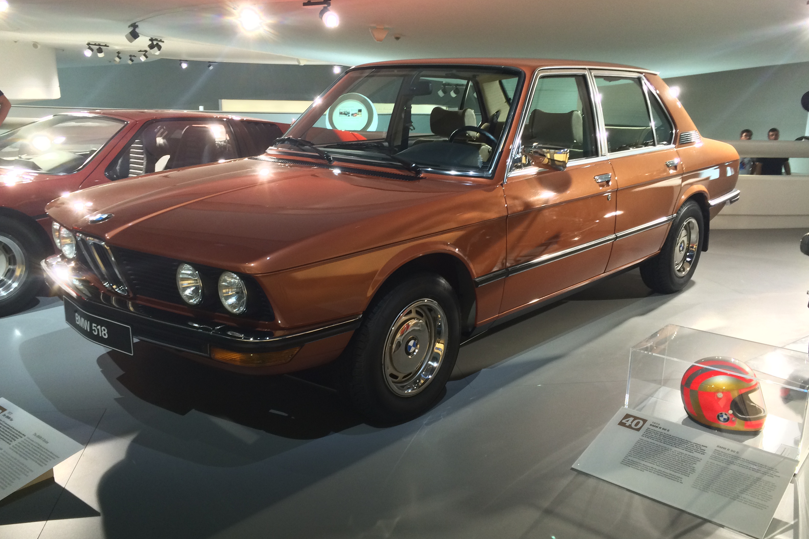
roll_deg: -0.3
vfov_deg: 42.3
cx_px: 396
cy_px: 284
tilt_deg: -15.3
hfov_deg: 60.3
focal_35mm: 31
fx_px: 697
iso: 125
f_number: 2.2
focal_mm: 4.15
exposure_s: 1/33
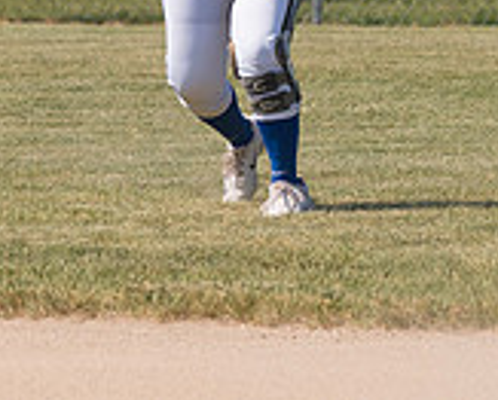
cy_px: -186
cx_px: 223
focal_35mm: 949
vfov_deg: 1.6
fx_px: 14012
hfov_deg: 2.0
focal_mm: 190
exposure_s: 1/1600
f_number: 5.6
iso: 250
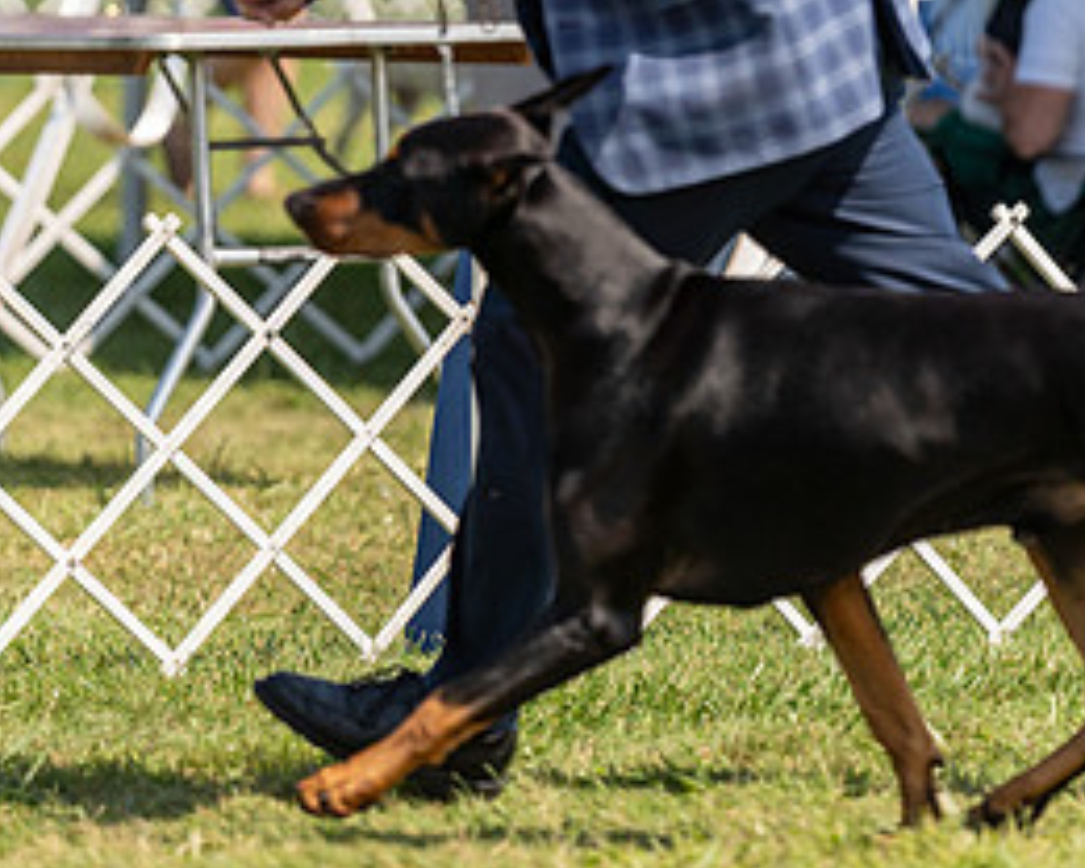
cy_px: 104
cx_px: 432
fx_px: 14418
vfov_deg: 3.4
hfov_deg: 4.3
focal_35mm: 449
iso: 200
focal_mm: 184
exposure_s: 1/3200
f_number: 2.8
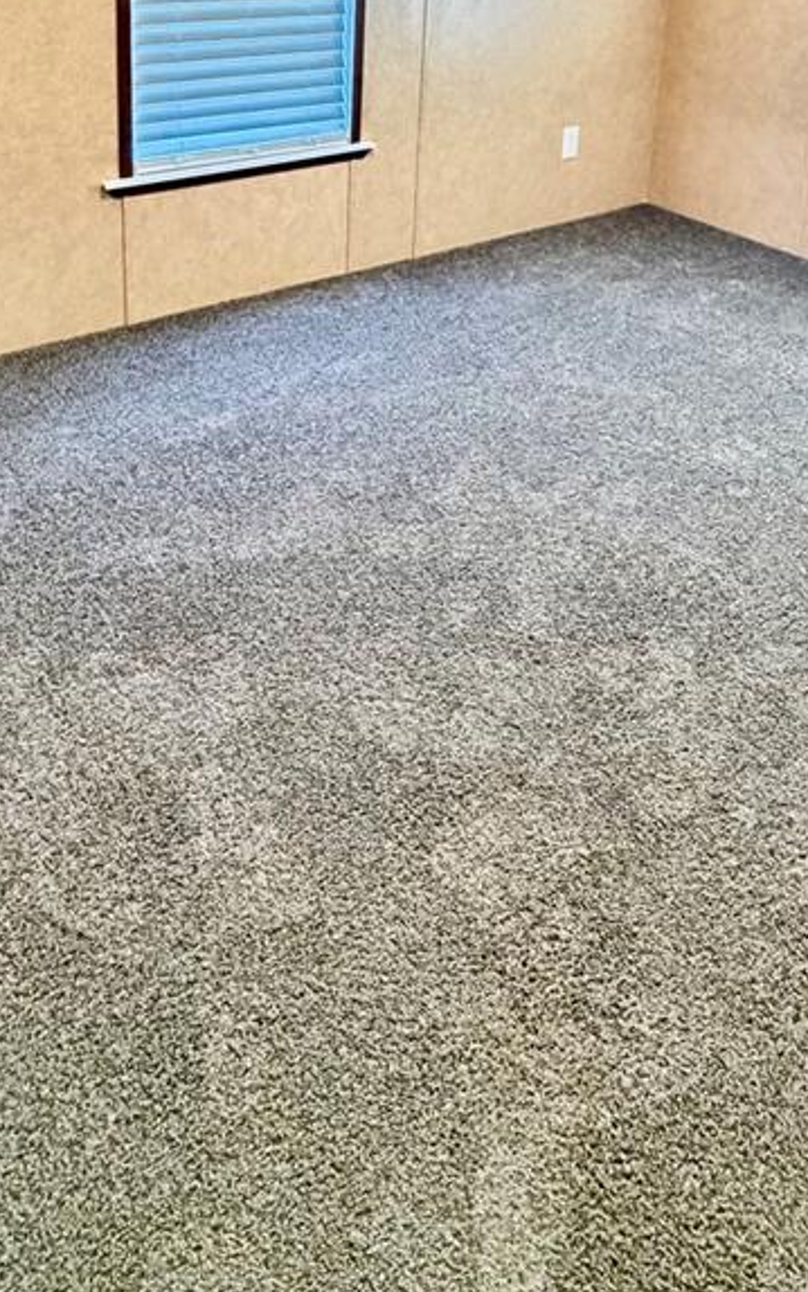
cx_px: 423
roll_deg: -3.4
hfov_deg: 40.6
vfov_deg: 53.7
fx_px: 1092
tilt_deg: -15.0
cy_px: 135
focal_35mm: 31
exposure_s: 1/60
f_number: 2.2
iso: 1000
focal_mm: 2.22
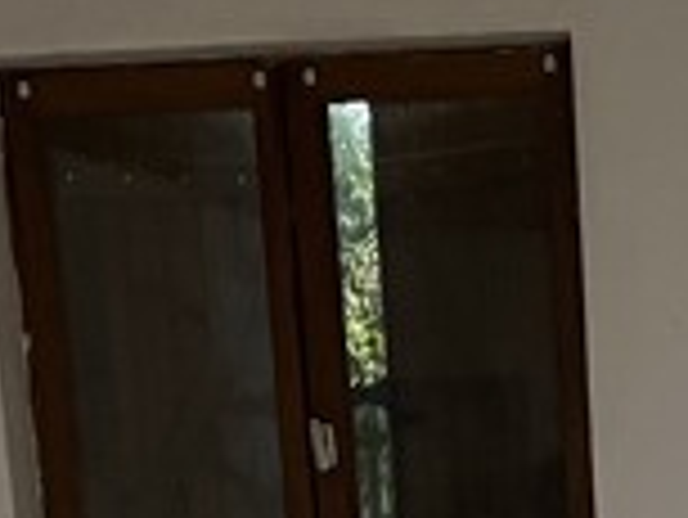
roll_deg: +1.6
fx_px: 2705
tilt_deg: -16.2
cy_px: 1252
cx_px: 845
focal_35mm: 136
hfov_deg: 14.0
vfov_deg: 9.6
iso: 500
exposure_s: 1/60
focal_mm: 5.1
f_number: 1.6
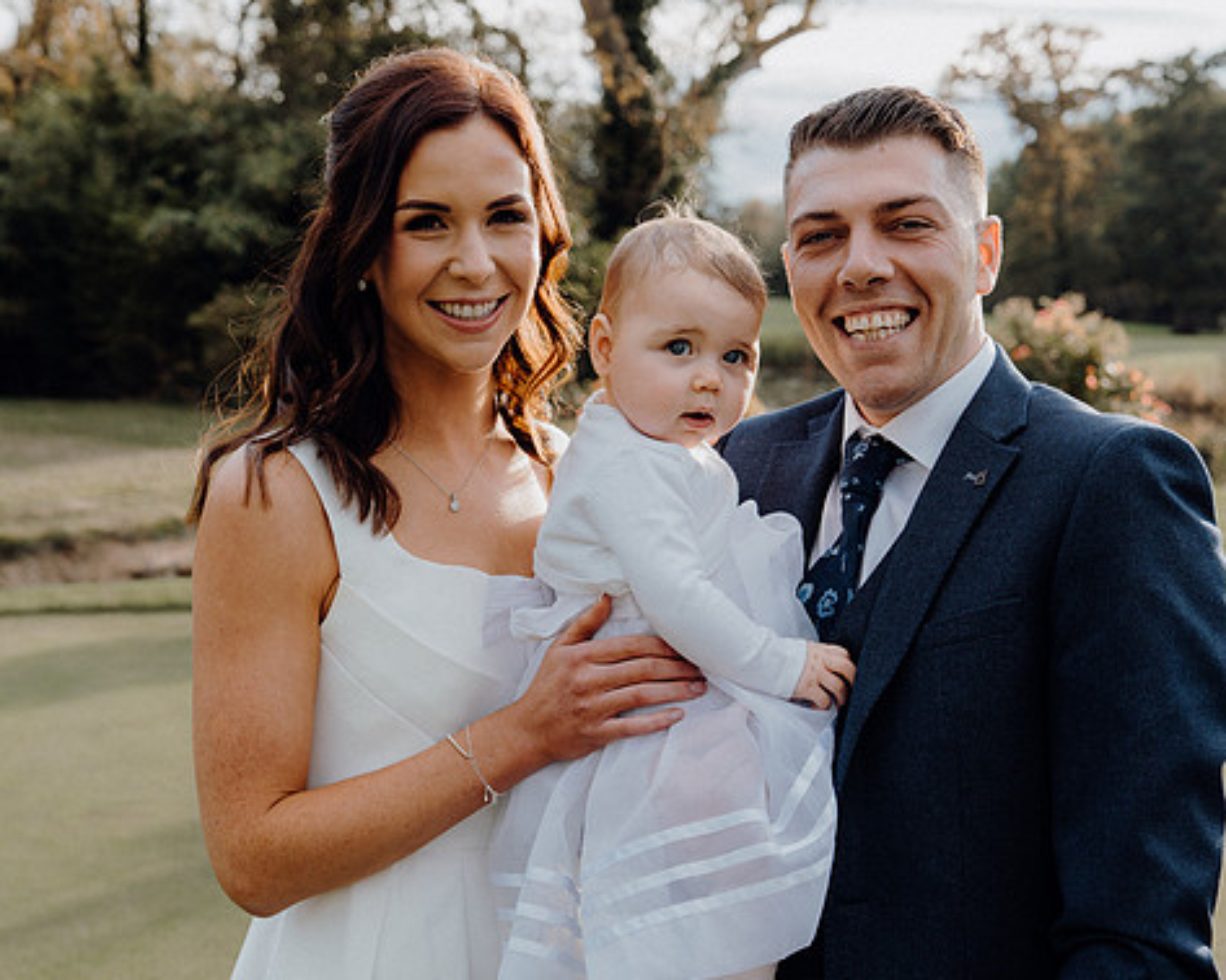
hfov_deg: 35.4
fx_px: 1922
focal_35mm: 53
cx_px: 645
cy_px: 486
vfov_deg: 28.6
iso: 160
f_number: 5
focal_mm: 46
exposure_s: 1/160
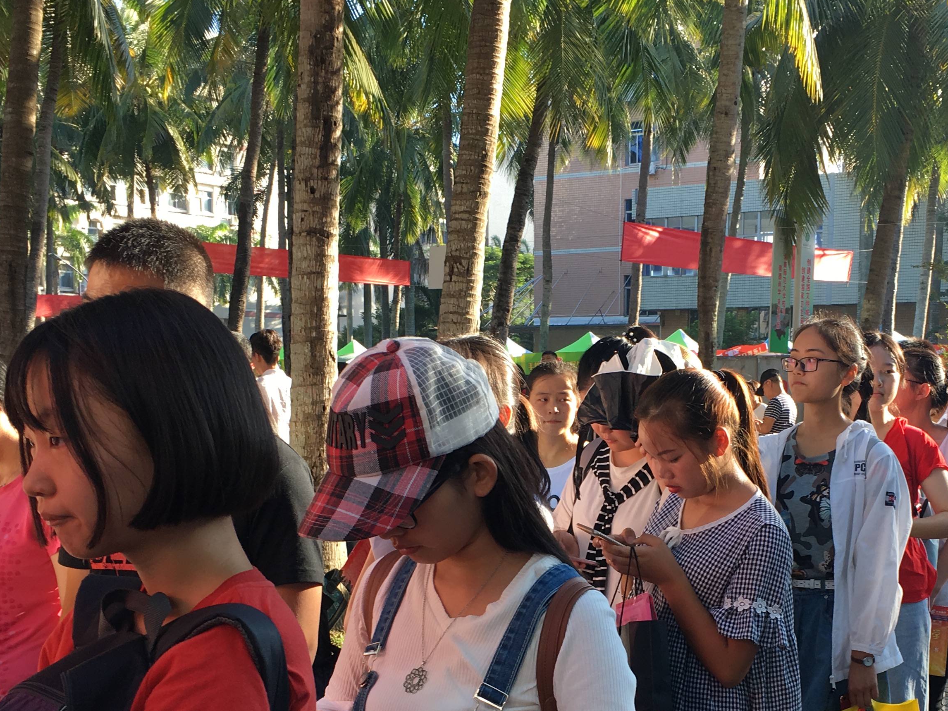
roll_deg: +0.0
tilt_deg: -6.5
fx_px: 1397
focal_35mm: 51
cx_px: 580
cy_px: 535
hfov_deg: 37.3
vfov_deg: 28.1
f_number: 2.2
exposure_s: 1/169
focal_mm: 4.15
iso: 25
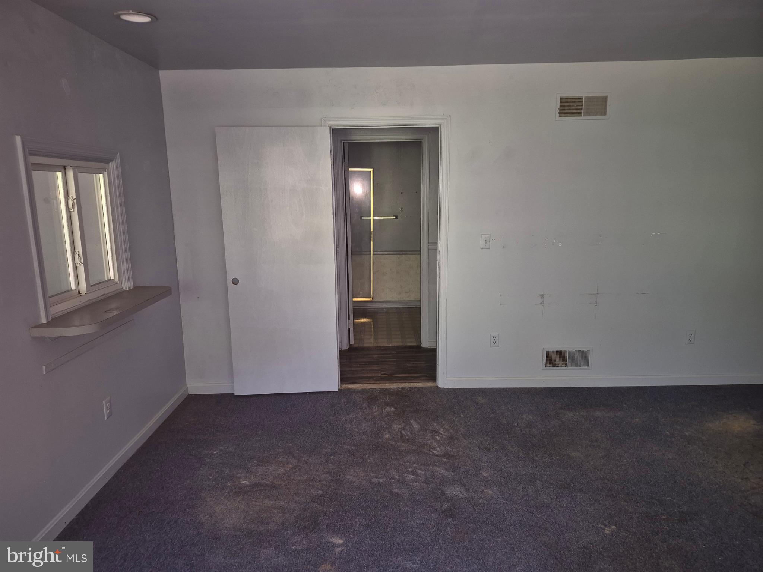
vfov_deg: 58.9
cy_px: 286
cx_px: 382
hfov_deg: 73.9
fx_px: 507
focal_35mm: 23
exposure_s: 1/11
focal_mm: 5.4
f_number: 1.8
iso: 125
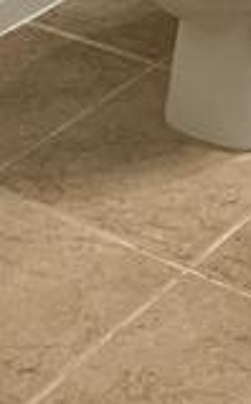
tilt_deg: -14.5
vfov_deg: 14.0
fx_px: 1460
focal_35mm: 133
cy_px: -325
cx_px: 385
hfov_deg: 9.5
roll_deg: +0.0
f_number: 1.5
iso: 125
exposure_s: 1/120
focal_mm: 5.7
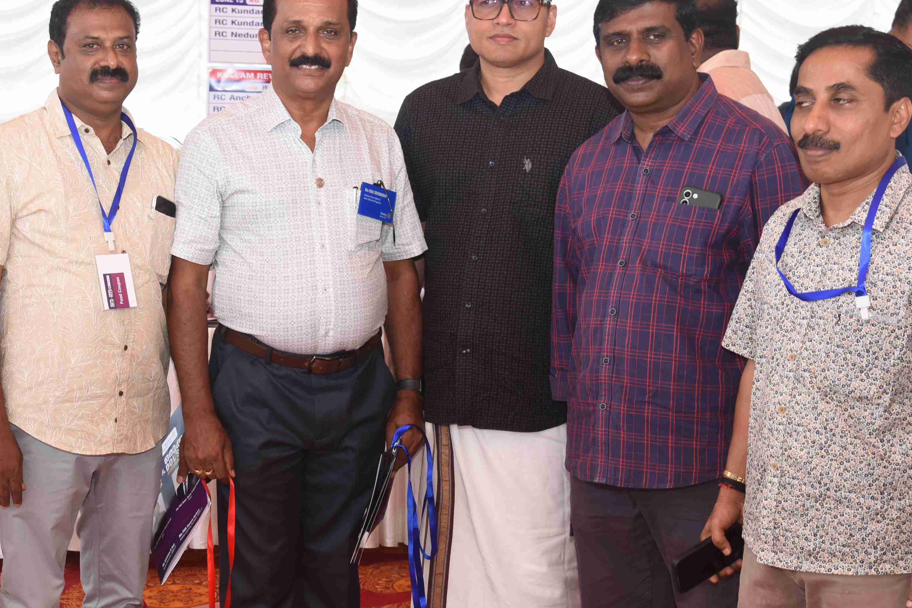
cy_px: 366
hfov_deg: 30.1
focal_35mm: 66
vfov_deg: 20.6
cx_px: 260
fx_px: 1672
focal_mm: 38
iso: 500
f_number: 6.3
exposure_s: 1/100
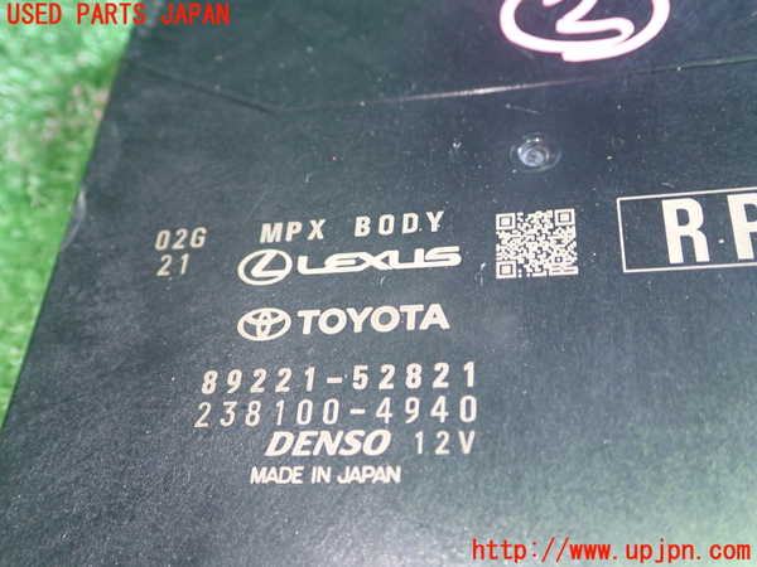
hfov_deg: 49.0
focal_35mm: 38
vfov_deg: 37.7
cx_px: 378
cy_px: 284
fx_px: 831
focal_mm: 6.83
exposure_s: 1/40
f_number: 2.7
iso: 500
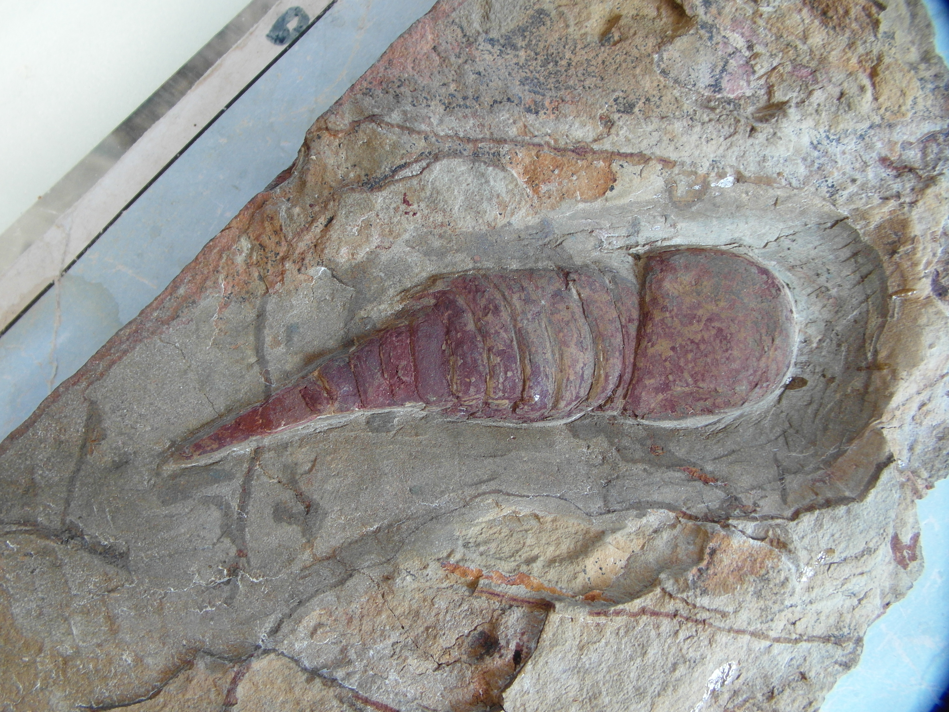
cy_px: 356
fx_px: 631
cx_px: 474
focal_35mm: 23
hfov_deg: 73.9
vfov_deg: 58.9
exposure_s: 1/45
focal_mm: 4.1
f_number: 2.8
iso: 100
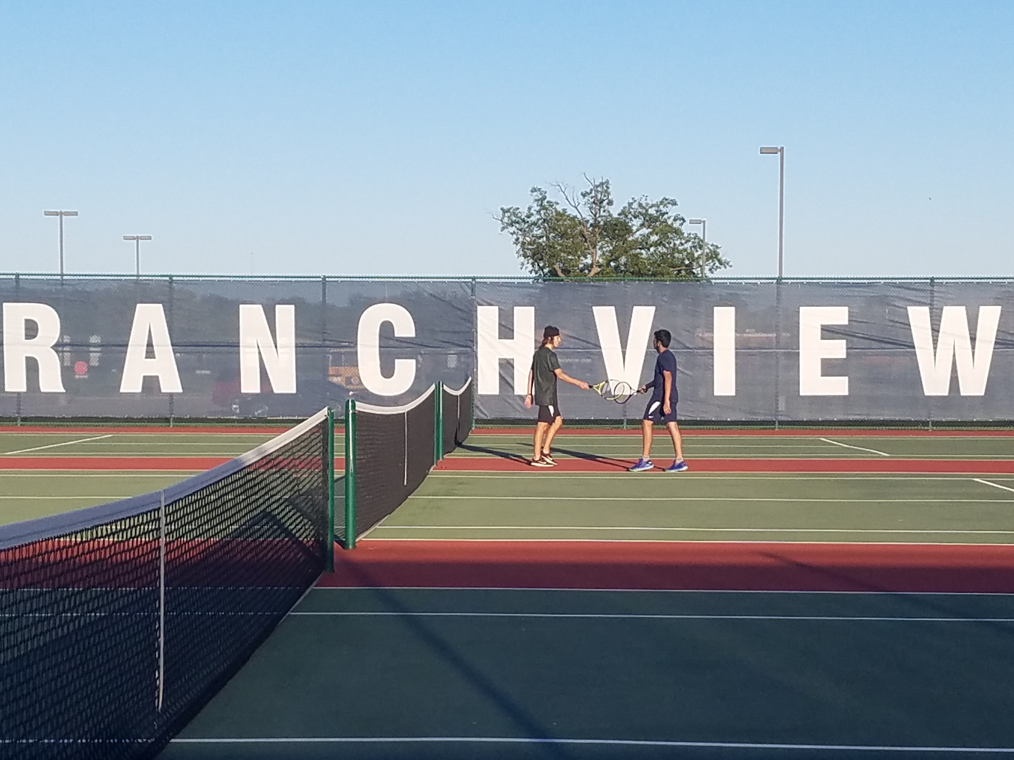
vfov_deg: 51.4
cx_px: 497
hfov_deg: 65.3
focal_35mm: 27
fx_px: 791
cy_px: 381
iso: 50
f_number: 1.7
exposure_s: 1/2152
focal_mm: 4.2
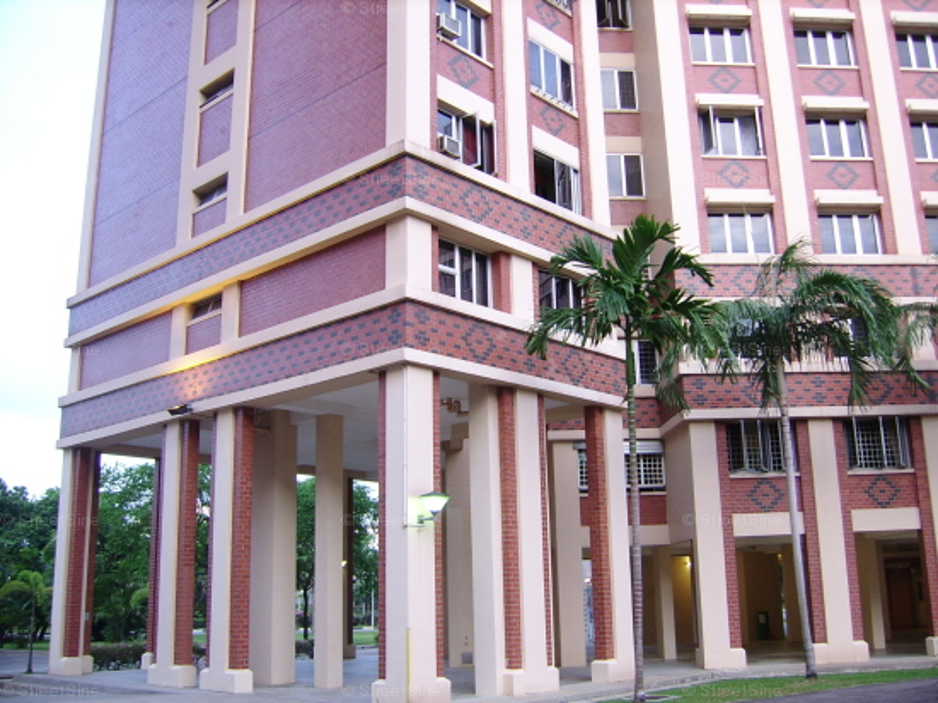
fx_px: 948
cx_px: 469
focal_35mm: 35
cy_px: 352
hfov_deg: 52.6
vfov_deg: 40.7
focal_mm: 5.95
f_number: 2.8
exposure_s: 1/30
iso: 100
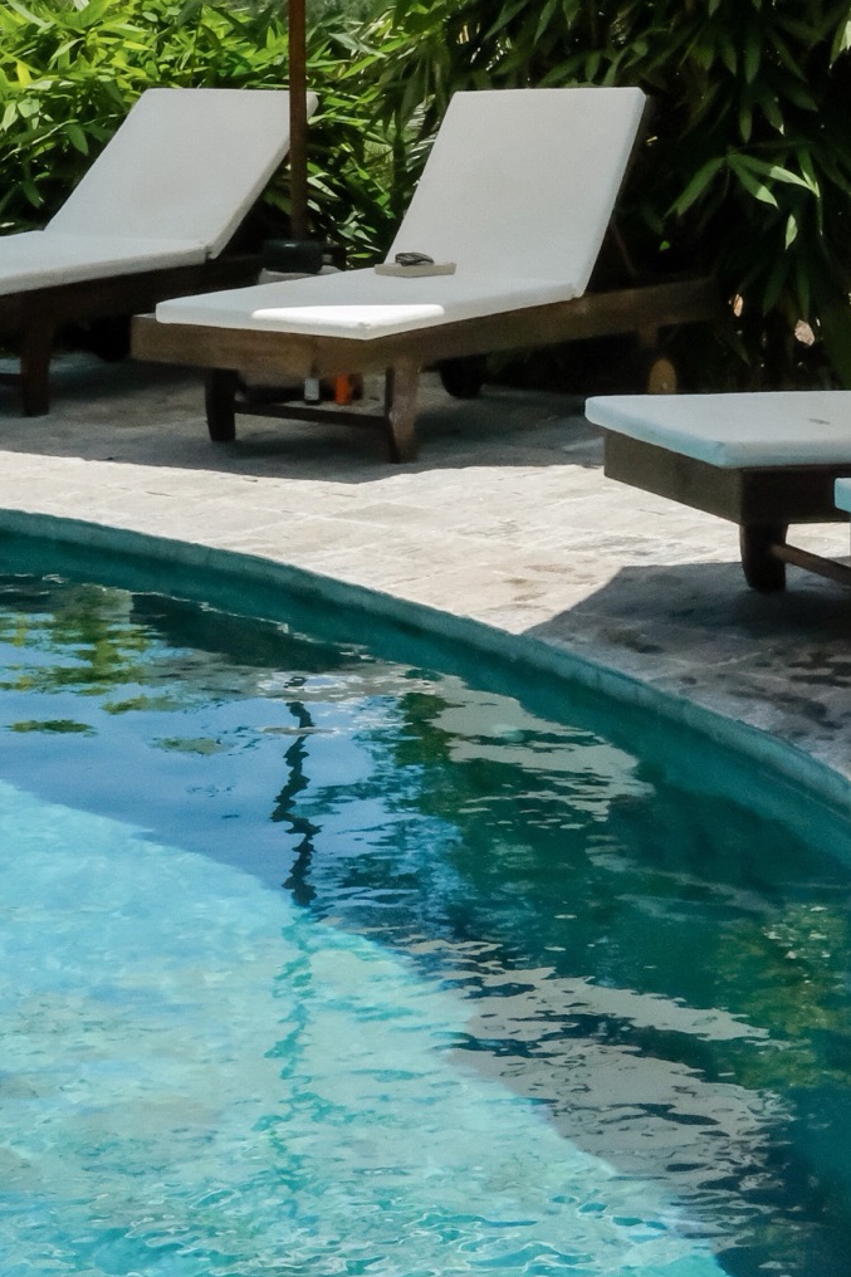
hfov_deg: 12.2
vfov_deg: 17.6
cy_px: -378
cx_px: -204
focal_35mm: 109
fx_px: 3866
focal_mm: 27
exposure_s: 1/2900
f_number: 16
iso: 4000
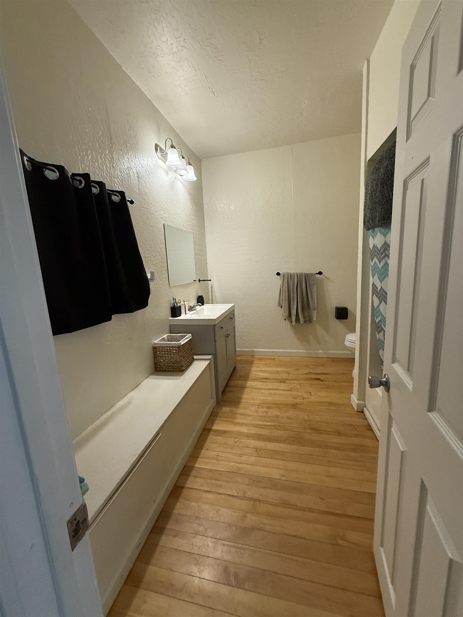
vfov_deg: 102.1
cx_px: 232
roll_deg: +3.1
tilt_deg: -10.5
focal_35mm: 14
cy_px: 308
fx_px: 250
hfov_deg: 85.7
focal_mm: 2.22
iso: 400
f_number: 2.2
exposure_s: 1/120
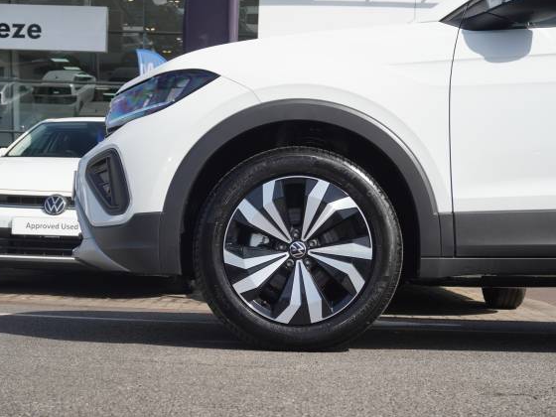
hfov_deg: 34.3
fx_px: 899
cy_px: 209
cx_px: 270
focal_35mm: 56
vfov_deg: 26.1
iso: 100
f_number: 8
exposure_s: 1/125
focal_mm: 34
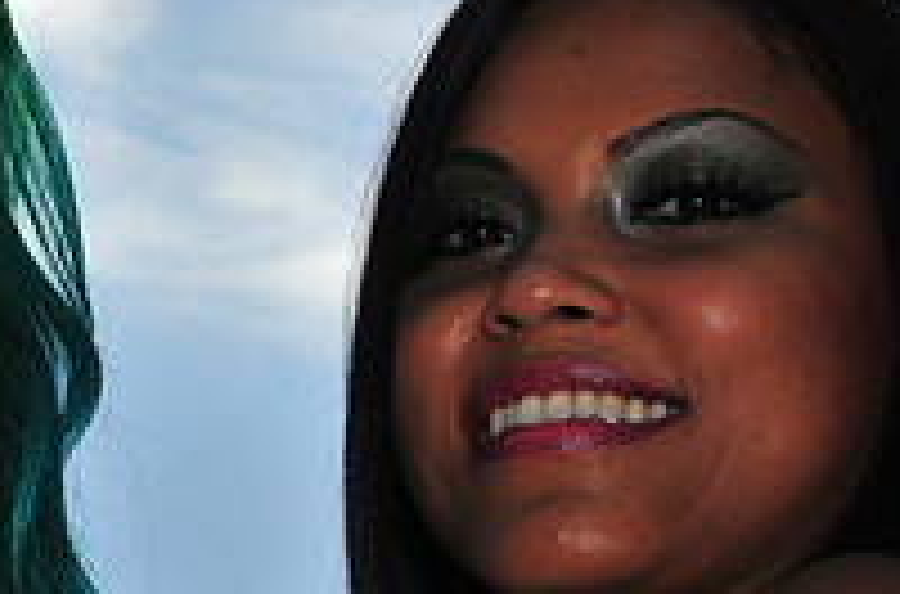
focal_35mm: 218
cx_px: -225
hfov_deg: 9.3
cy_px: 200
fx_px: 5433
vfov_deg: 6.3
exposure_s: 1/250
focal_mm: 50
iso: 200
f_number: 16
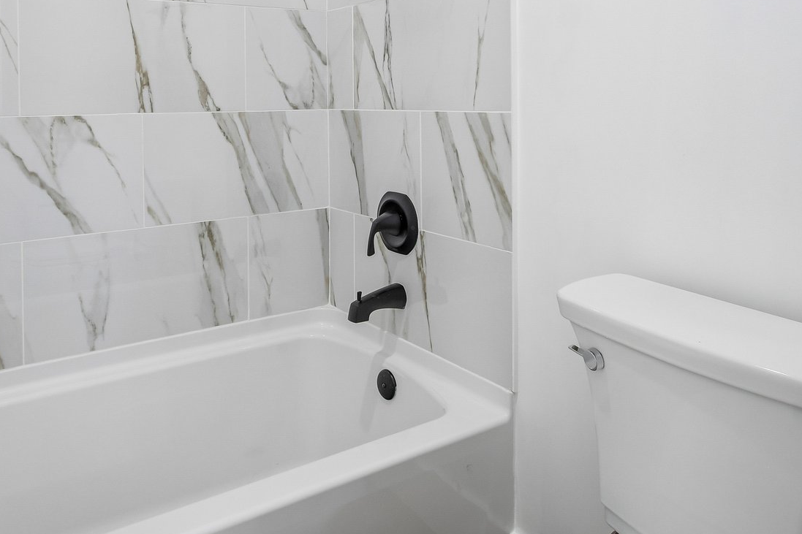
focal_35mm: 28
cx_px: 321
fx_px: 624
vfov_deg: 43.0
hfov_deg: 64.9
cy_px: 67
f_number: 8
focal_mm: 10
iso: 400
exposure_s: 1/20
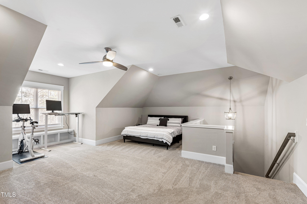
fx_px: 128
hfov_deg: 100.4
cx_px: 154
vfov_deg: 77.3
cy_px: 102
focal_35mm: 15
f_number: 8
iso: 100
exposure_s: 1/1.25
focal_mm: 10
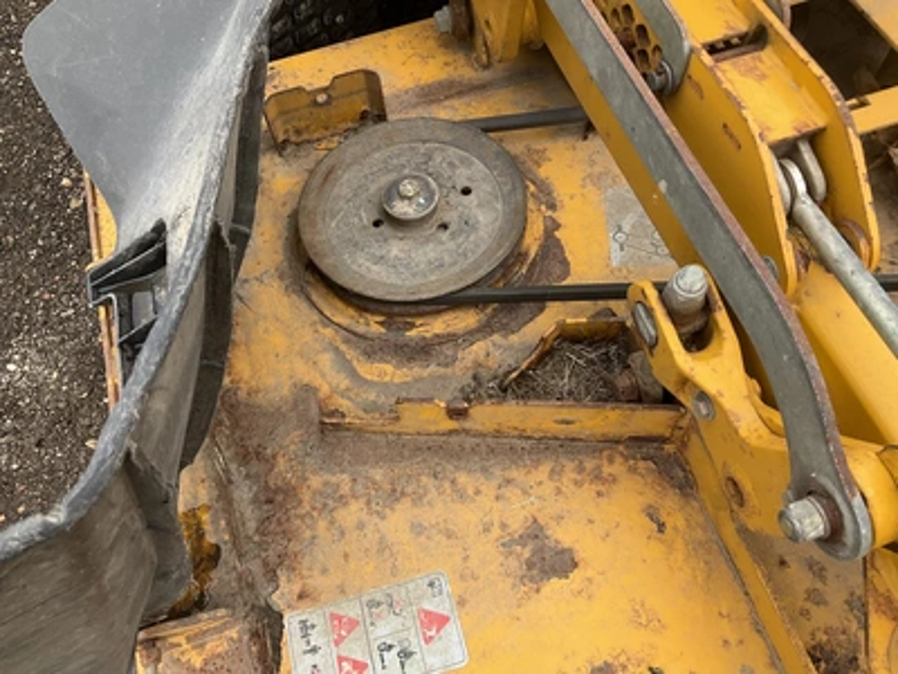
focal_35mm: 29
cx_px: 449
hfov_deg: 61.7
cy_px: 337
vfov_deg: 48.2
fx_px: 752
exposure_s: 1/524
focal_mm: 3
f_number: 1.8
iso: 25
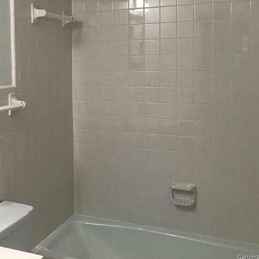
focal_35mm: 46
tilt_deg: -2.3
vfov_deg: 36.3
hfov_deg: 35.6
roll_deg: +0.5
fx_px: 389
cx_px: 51
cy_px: 81
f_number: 1.8
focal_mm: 3.99
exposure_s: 1/30
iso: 40
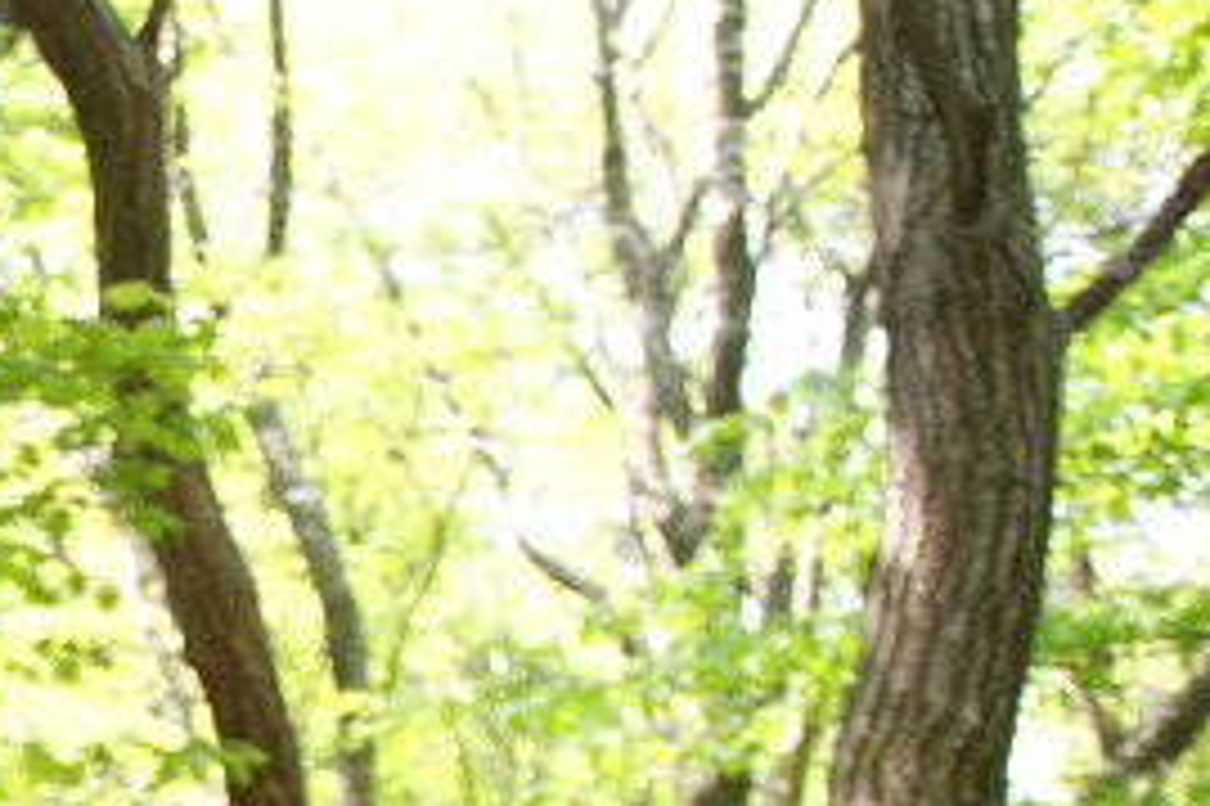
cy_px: 977
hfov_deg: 14.5
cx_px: -877
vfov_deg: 10.6
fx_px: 4266
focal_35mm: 127
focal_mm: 24
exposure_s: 1/40
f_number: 4.5
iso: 100
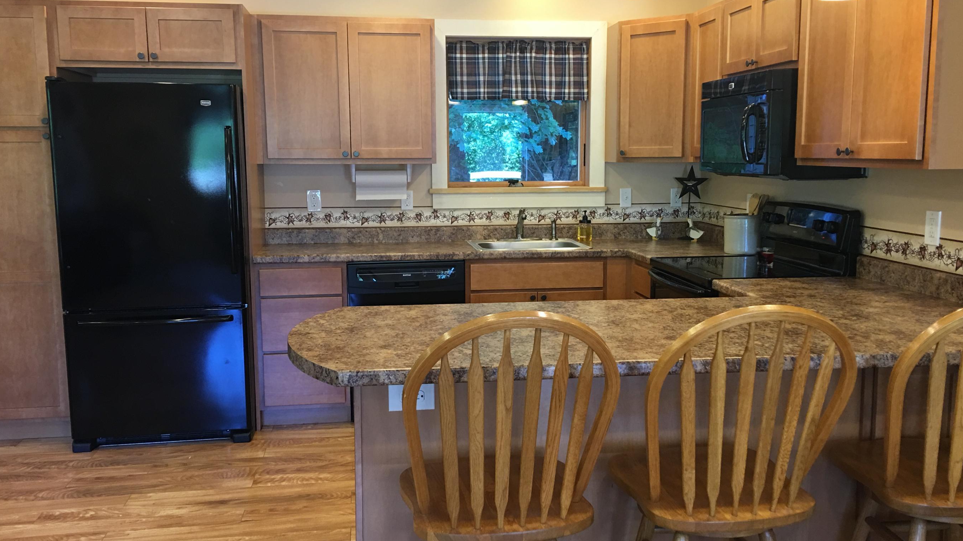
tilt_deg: -8.2
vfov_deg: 33.7
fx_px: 894
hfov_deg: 56.6
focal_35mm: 35
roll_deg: +1.5
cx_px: 485
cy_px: 288
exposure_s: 1/15
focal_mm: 4.15
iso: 40
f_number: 2.2
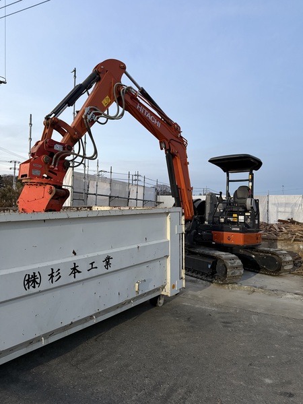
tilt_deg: +3.2
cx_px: 152
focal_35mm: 24
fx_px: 280
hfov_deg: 56.8
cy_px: 202
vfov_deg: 71.6
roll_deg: -2.9
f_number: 1.78
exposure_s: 1/33
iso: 640
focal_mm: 6.76
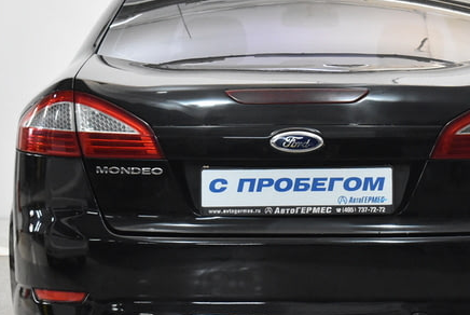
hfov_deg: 15.7
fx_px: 1699
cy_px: 168
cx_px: 291
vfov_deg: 10.6
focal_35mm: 130
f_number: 5
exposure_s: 1/160
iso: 3600
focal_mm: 42
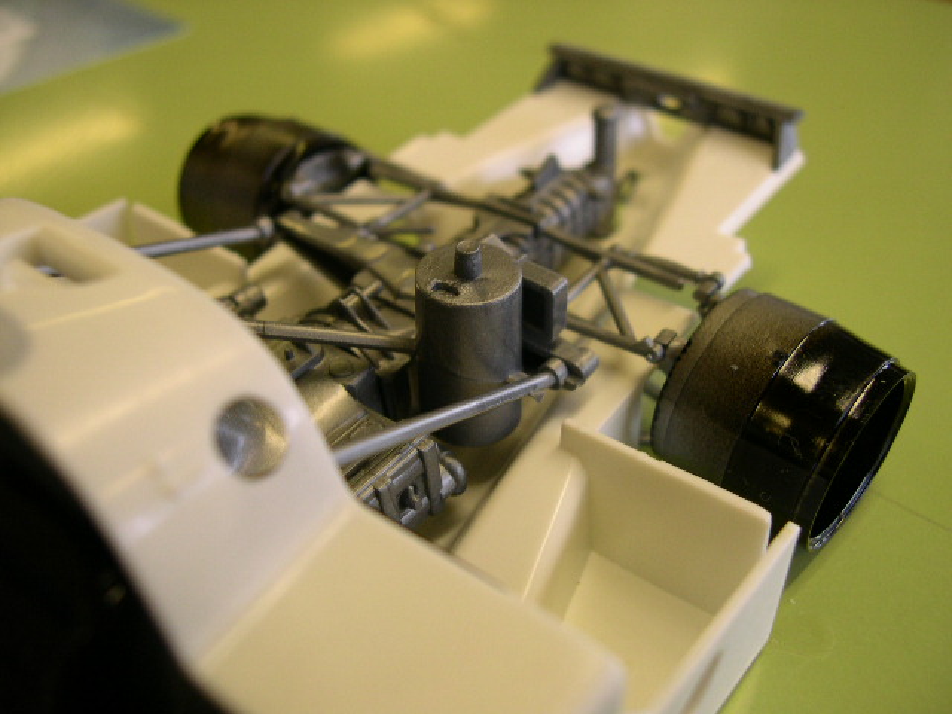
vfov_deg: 37.7
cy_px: 357
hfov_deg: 49.0
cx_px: 476
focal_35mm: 38
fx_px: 1045
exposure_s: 1/15
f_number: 2.8
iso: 100
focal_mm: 8
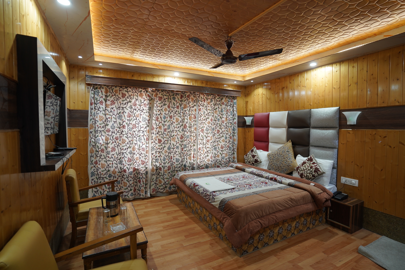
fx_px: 191
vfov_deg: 70.4
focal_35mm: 17
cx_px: 202
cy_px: 135
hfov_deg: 93.3
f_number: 2.8
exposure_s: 1/60
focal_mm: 17
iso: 640
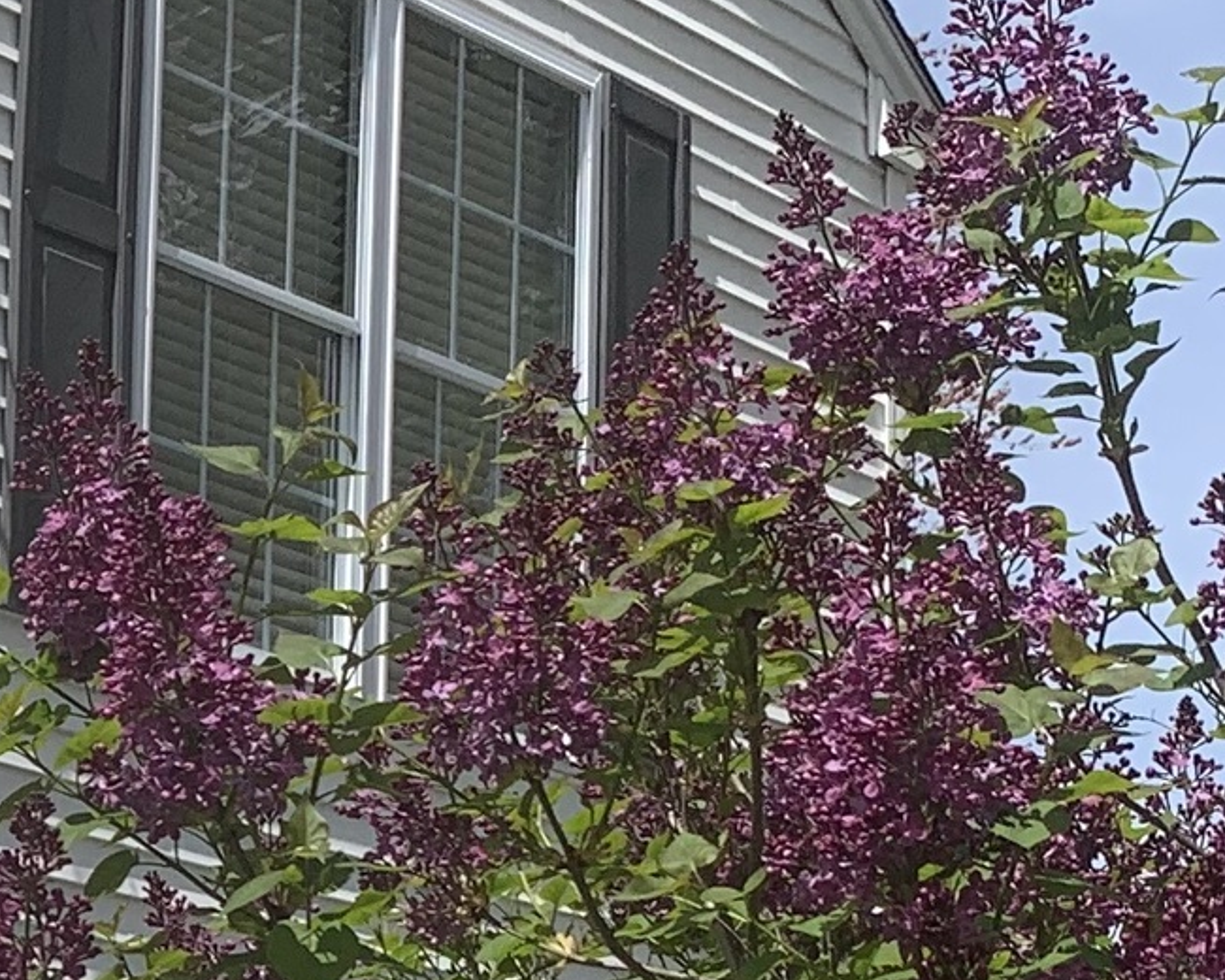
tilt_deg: +7.7
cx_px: -462
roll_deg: -2.2
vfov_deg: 12.6
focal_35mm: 120
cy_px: 1063
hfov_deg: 15.1
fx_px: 4351
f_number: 1.8
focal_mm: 4.25
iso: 25
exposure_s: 1/3521
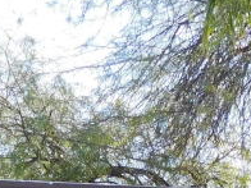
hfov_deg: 11.7
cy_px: 454
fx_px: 1211
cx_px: 250
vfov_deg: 8.2
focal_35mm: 167
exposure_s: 1/250
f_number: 3.6
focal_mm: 5.7
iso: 125
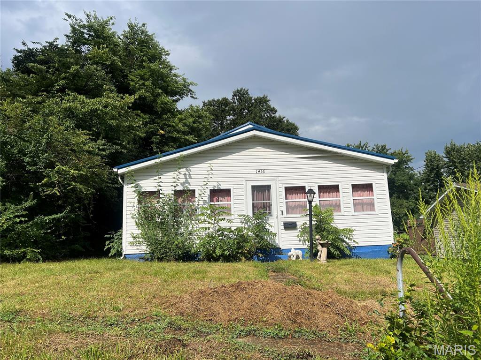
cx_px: 240
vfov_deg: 53.1
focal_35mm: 26
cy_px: 180
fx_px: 361
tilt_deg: +11.1
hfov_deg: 67.3
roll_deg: +3.8
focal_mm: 5.7
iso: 50
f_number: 1.5
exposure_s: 1/6993
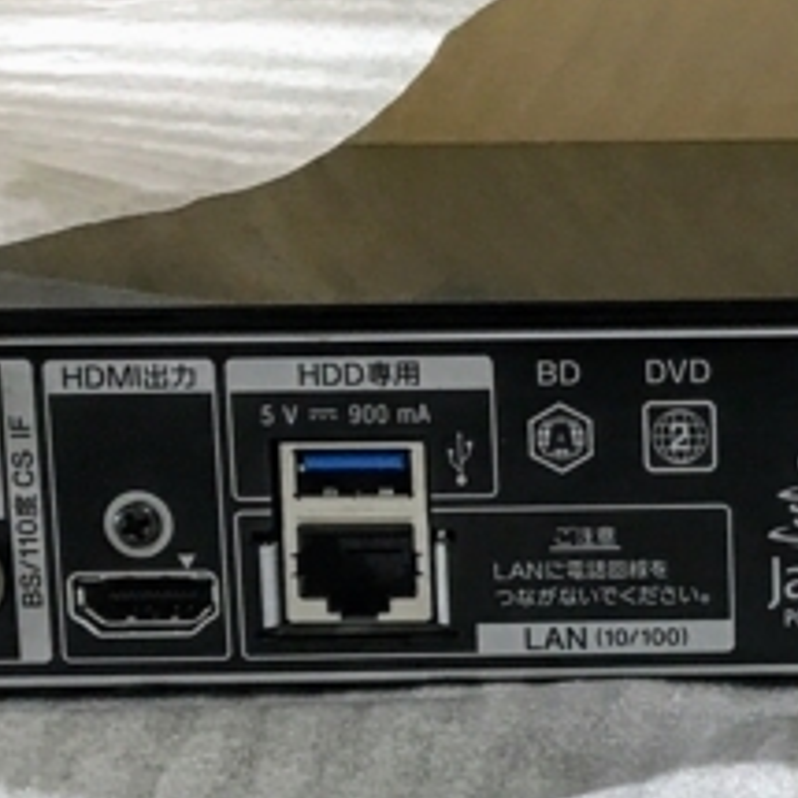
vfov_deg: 14.8
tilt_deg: -8.9
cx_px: 958
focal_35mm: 118
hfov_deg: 14.3
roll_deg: +1.1
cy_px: 464
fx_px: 3078
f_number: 1.8
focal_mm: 3.99
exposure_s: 1/17
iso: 40
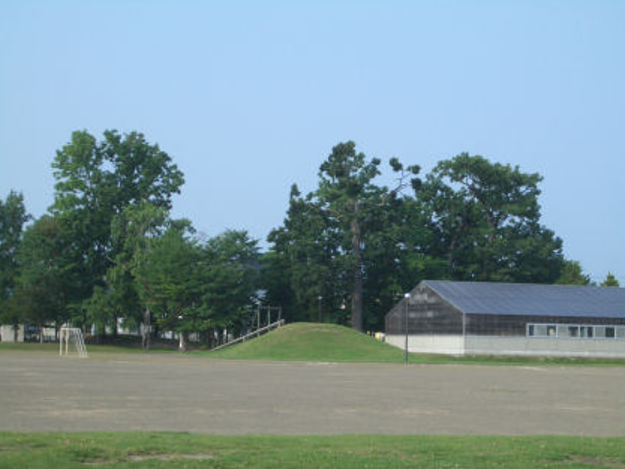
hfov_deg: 22.0
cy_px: 233
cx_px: 312
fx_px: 1607
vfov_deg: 16.6
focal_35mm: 89
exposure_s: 1/400
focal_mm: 14.6
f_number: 4.4
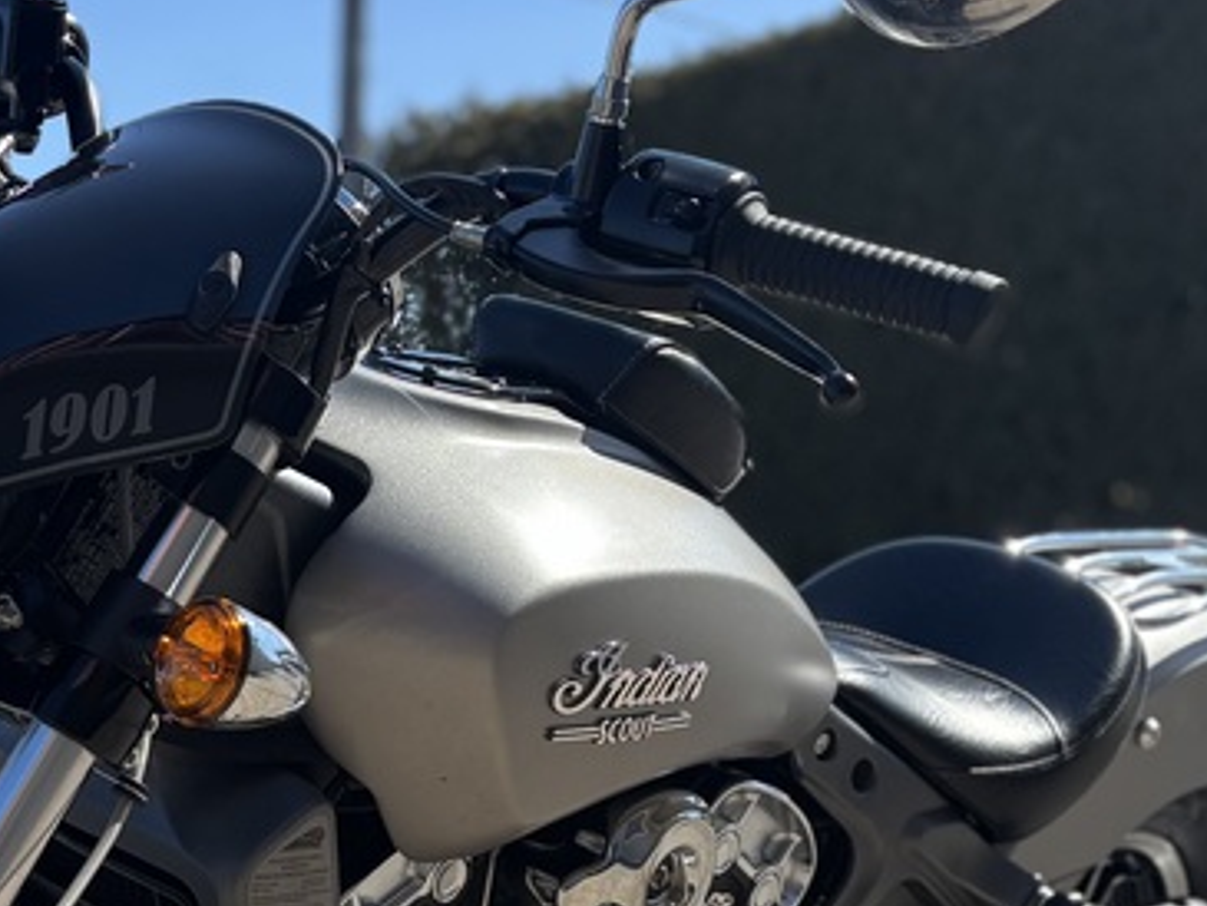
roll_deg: +1.7
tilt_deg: -7.6
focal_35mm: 73
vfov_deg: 19.7
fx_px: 2546
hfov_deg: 25.8
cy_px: 873
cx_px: 129
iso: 50
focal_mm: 5.96
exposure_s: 1/2062
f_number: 1.6
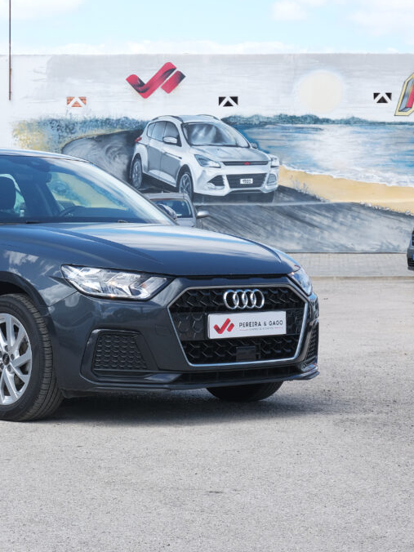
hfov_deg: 14.7
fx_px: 1579
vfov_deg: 19.8
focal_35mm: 99
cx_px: 7
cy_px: 276
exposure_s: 1/160
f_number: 9
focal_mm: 45
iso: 200
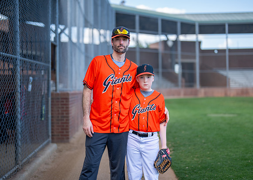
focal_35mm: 56
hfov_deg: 34.9
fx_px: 403
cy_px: 86
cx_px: 129
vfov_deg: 25.3
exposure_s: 1/2000
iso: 125
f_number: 1.2
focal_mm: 50
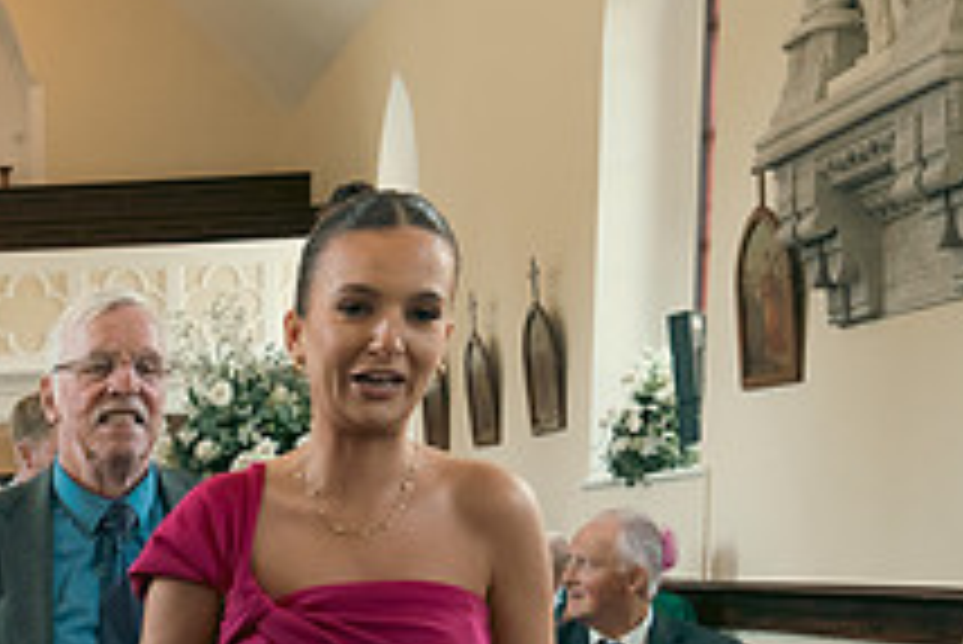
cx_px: -76
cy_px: 808
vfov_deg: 19.5
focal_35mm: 65
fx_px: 1740
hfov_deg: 28.3
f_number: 3.5
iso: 2500
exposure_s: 1/250
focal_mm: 24
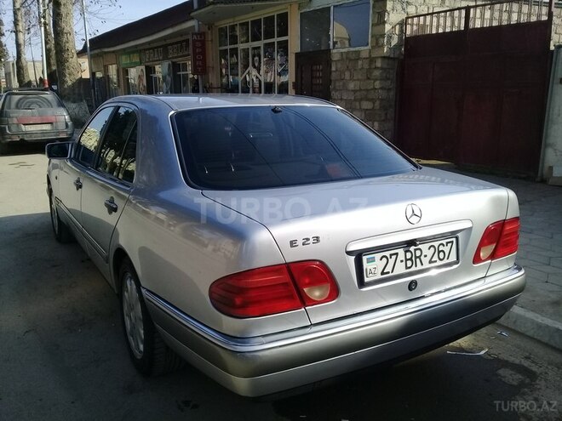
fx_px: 503
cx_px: 281
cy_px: 210
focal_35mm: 31
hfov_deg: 58.4
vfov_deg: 45.4
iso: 50
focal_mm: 3.3
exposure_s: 1/935
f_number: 2.2
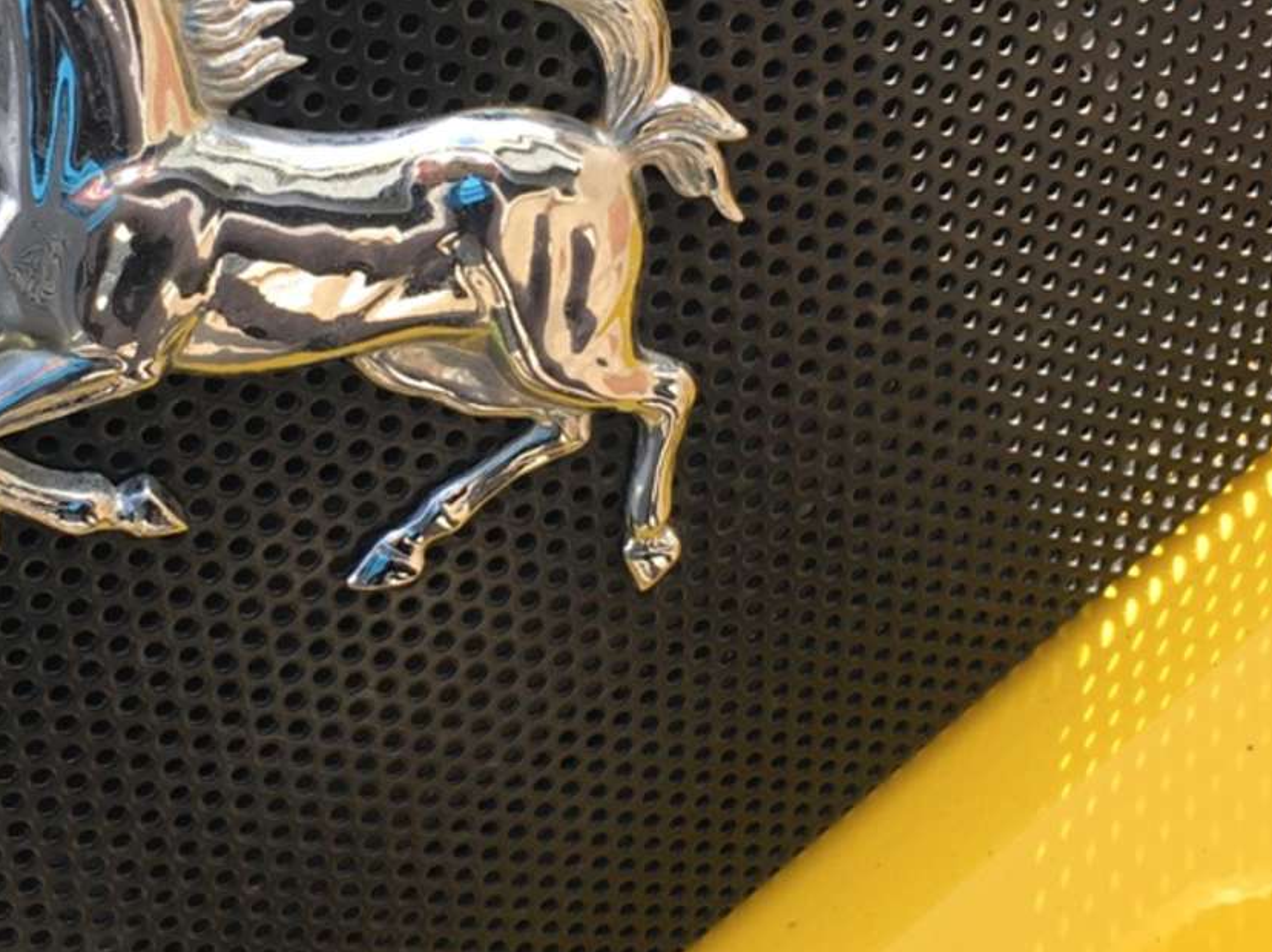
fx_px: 2571
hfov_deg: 27.8
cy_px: 216
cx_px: 546
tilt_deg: -46.9
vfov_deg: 20.8
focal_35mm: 70
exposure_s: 1/222
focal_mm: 4.15
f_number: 2.2
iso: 25
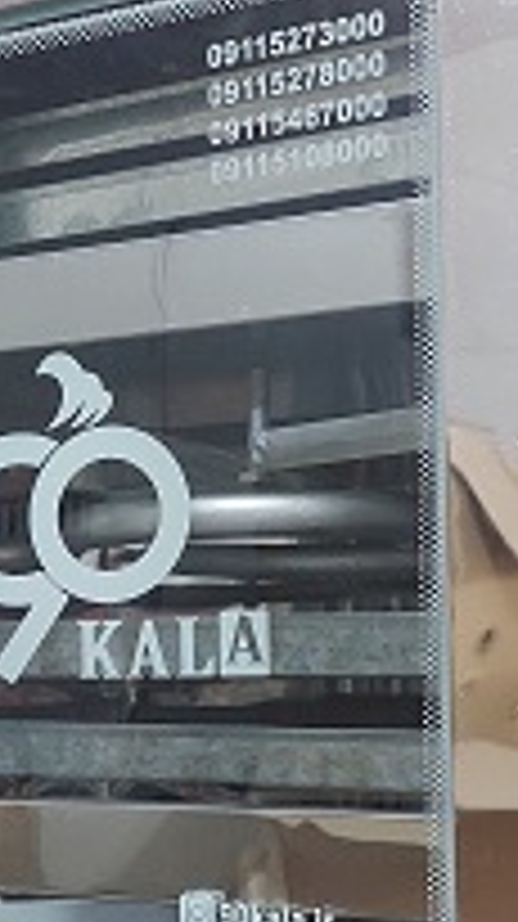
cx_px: 216
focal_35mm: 68
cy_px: 587
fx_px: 1664
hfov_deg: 17.7
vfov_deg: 30.9
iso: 320
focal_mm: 5.23
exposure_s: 1/100
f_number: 1.8
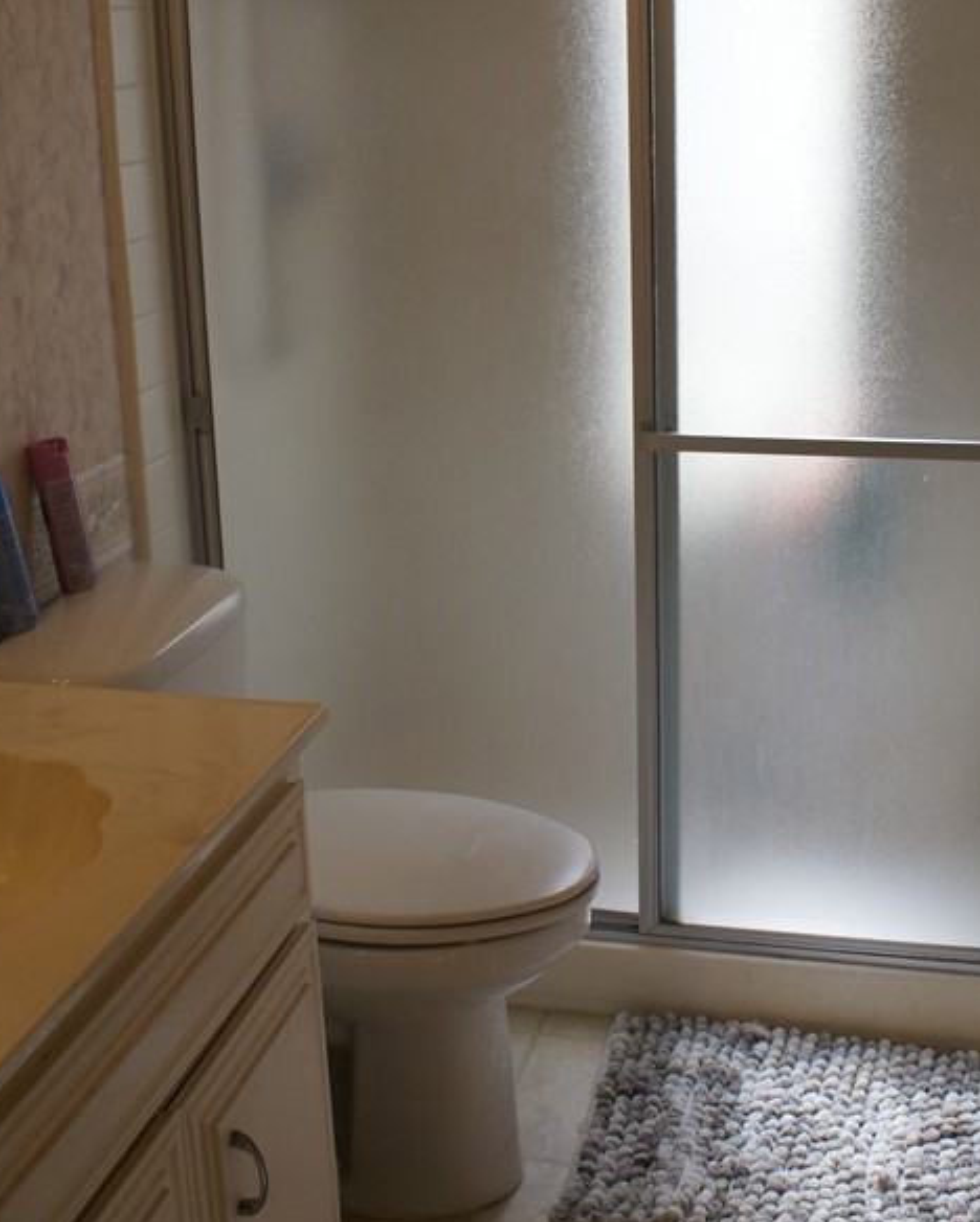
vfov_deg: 39.1
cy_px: 426
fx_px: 1702
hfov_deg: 32.0
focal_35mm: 47
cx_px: 593
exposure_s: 1/50
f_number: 5.6
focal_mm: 18
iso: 100
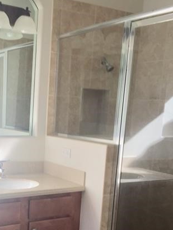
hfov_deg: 26.5
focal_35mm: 54
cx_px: 31
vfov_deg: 34.7
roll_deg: -2.7
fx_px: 360
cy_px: 176
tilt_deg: -12.1
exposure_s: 1/60
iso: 32
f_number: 2.2
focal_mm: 4.15
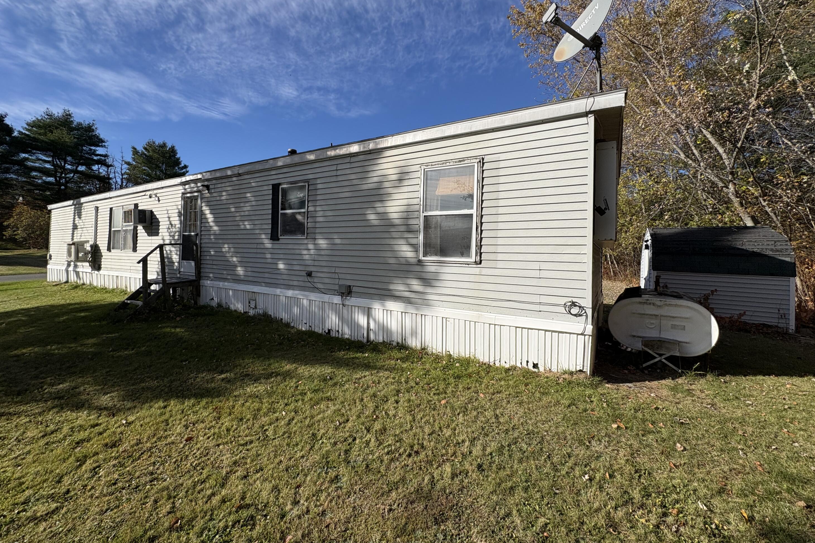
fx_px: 340
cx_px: 410
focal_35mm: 15
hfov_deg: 100.4
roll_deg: -0.9
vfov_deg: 77.2
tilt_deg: +0.8
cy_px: 254
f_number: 2.2
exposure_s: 1/3546
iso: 50
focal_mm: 2.22
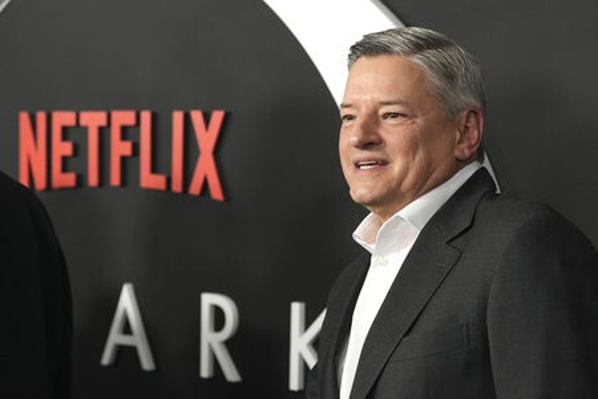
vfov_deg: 12.3
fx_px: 1844
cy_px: 200
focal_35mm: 111
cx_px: 299
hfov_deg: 18.4
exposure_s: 1/320
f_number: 5.6
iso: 6400
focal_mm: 111
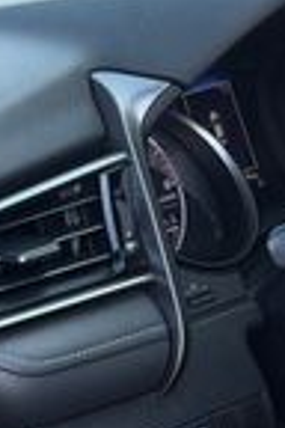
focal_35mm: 222
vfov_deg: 9.2
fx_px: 2636
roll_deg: +0.8
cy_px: 511
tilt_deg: -22.8
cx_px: 448
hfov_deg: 6.1
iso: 200
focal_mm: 6.76
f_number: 1.78
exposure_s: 1/185
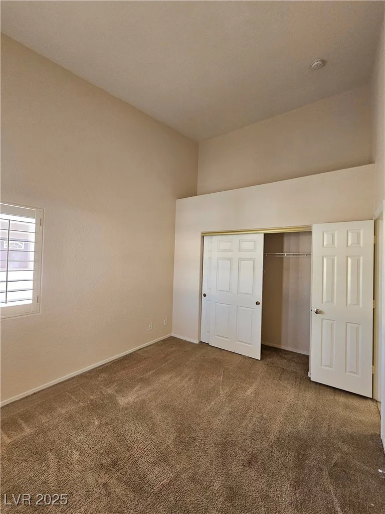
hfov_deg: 89.9
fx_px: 193
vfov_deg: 106.2
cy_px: 257
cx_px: 192
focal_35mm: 13
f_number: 2.2
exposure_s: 1/77.5
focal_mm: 2.2
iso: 250
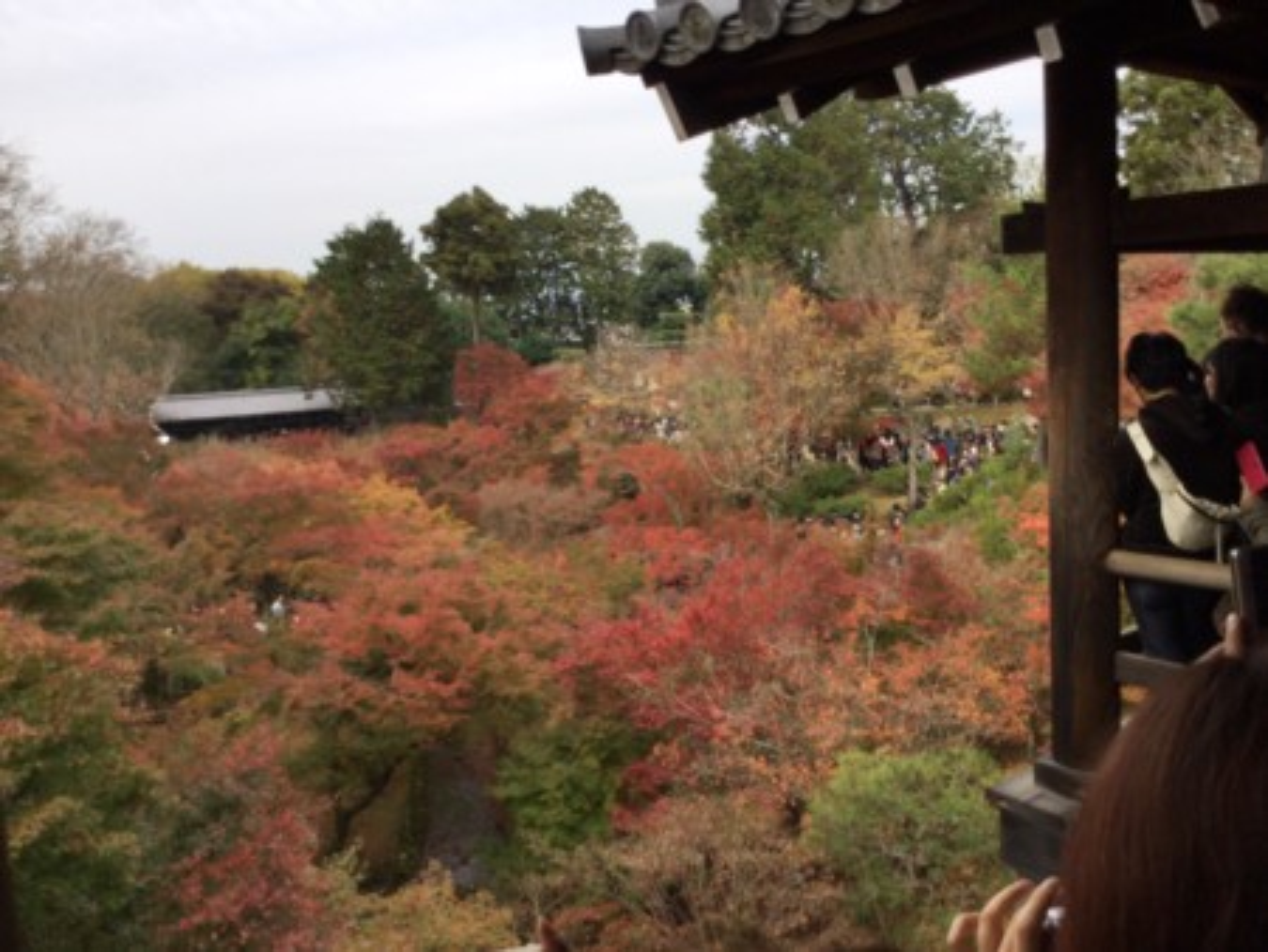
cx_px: 634
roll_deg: +2.6
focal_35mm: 31
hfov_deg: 58.3
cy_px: 476
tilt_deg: -12.4
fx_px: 1136
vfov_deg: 45.5
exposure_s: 1/337
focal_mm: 3.3
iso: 25
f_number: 2.4
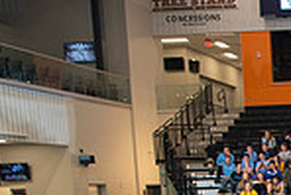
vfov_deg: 13.8
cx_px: 529
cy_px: 287
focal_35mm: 94
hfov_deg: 17.4
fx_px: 761
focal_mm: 24
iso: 500
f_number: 5
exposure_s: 1/160
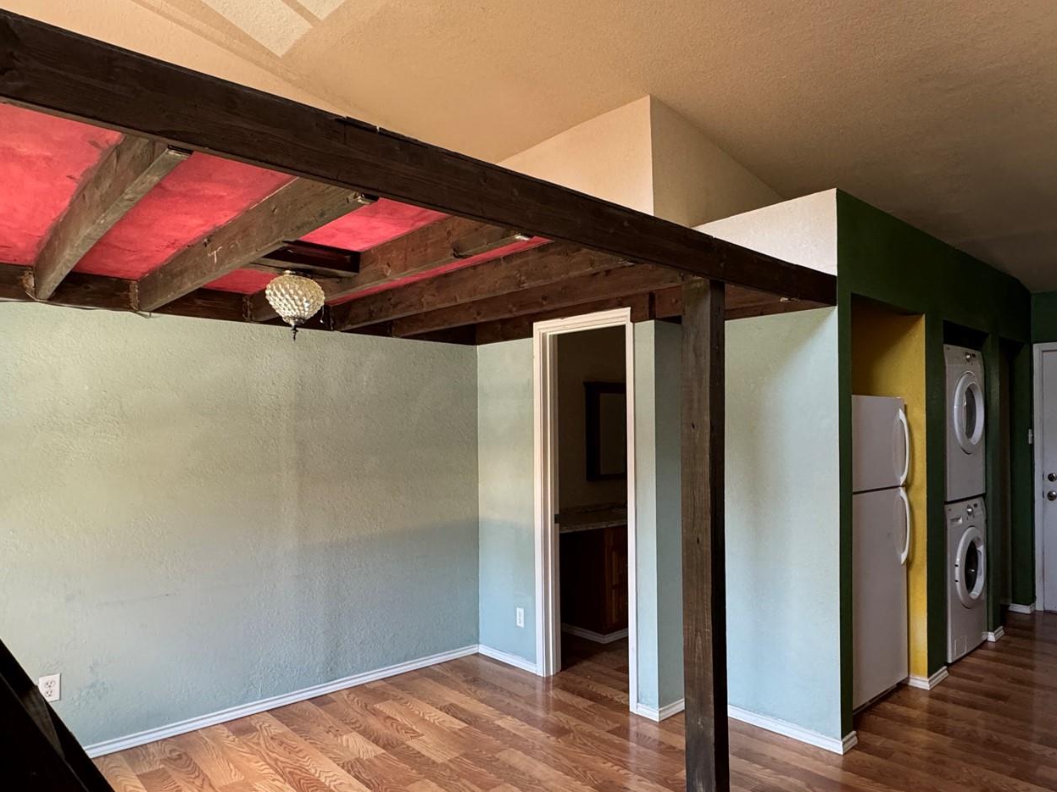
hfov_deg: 72.7
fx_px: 702
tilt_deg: -1.9
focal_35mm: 23
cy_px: 433
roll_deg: -0.2
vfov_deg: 58.8
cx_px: 663
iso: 320
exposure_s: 1/85
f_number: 2.2
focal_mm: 2.22
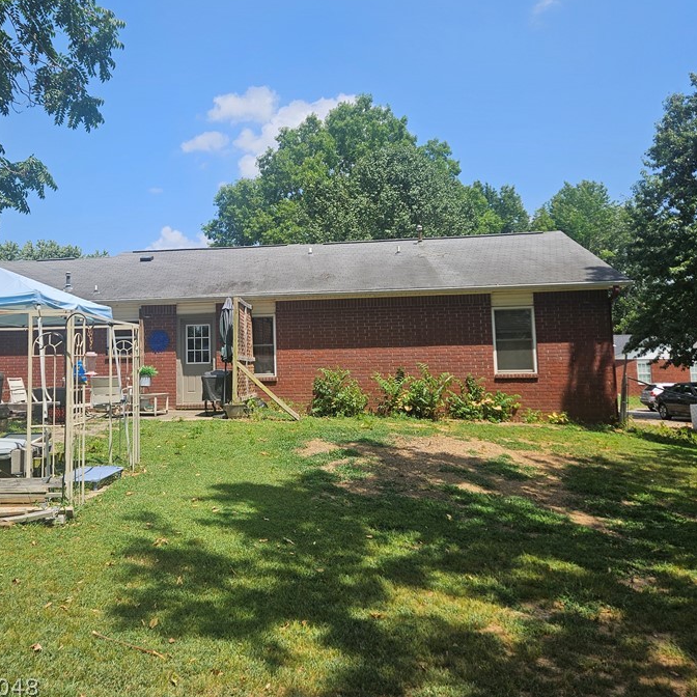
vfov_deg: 52.4
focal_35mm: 31
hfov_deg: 51.8
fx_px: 706
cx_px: 246
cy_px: 306
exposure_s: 1/1714
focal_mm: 5.4
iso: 25
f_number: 1.8
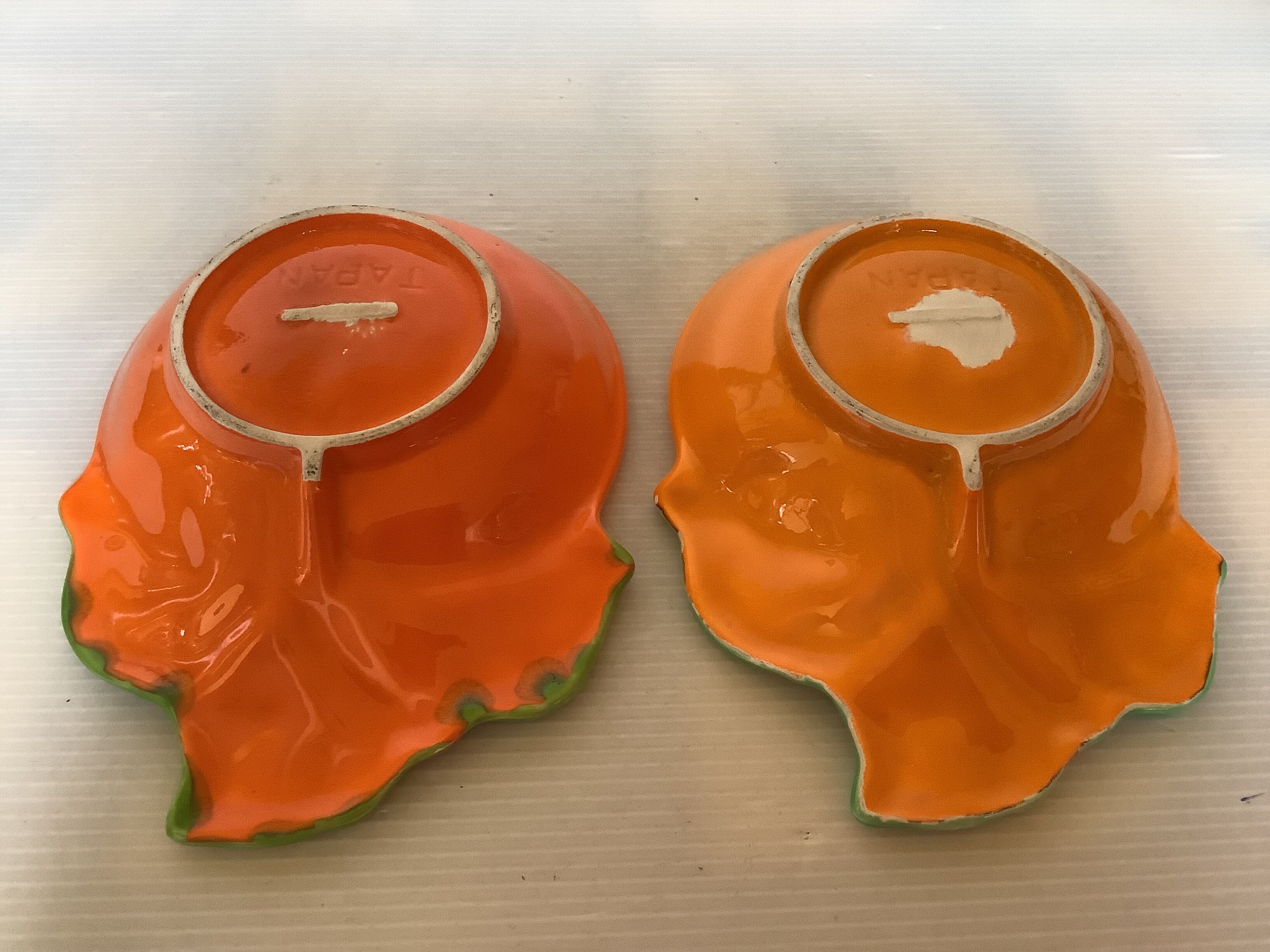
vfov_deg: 45.4
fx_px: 1137
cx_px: 635
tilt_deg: -54.4
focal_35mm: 31
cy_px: 476
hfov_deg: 58.4
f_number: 2.4
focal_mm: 3.3
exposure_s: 1/60
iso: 320
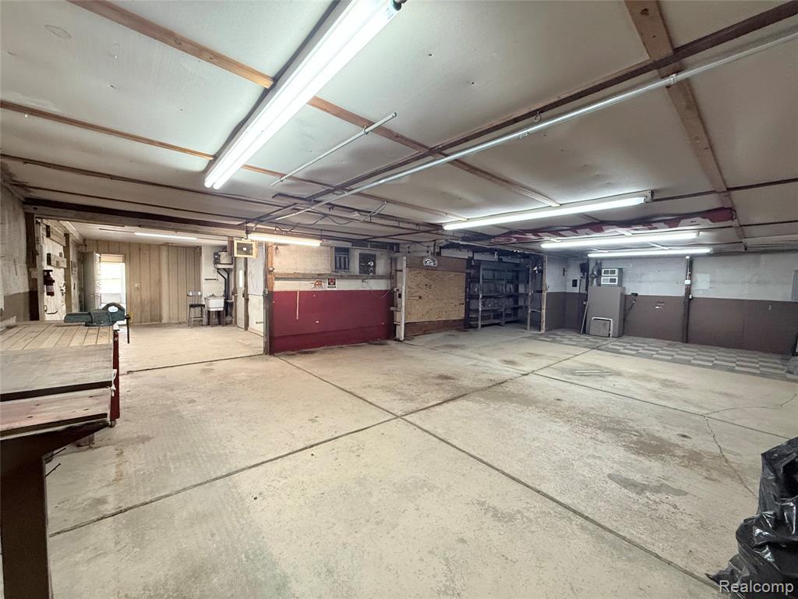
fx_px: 323
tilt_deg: -2.7
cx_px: 399
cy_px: 300
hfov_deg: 102.1
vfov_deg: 85.7
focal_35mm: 14
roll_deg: -1.3
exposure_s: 1/60
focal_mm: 2.22
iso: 400
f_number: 2.2
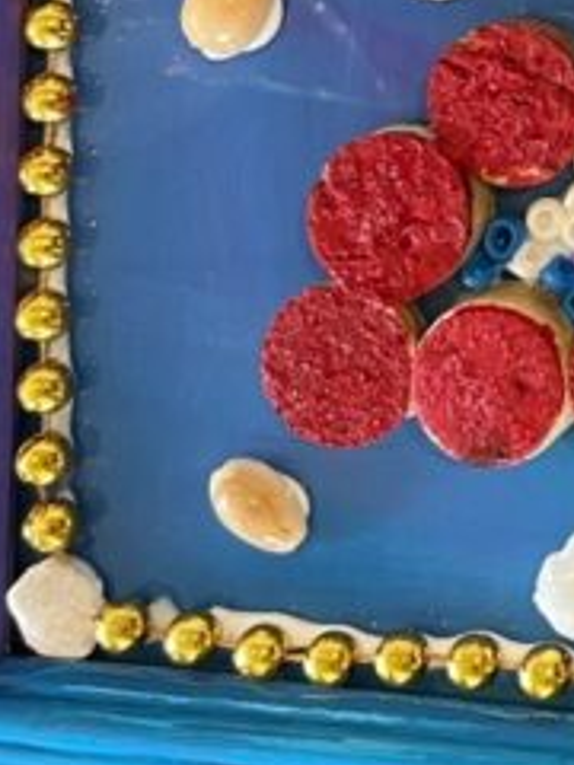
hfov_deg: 12.3
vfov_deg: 16.9
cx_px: 1014
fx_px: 2454
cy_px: -163
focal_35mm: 111
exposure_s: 1/60
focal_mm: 5.1
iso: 125
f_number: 1.6
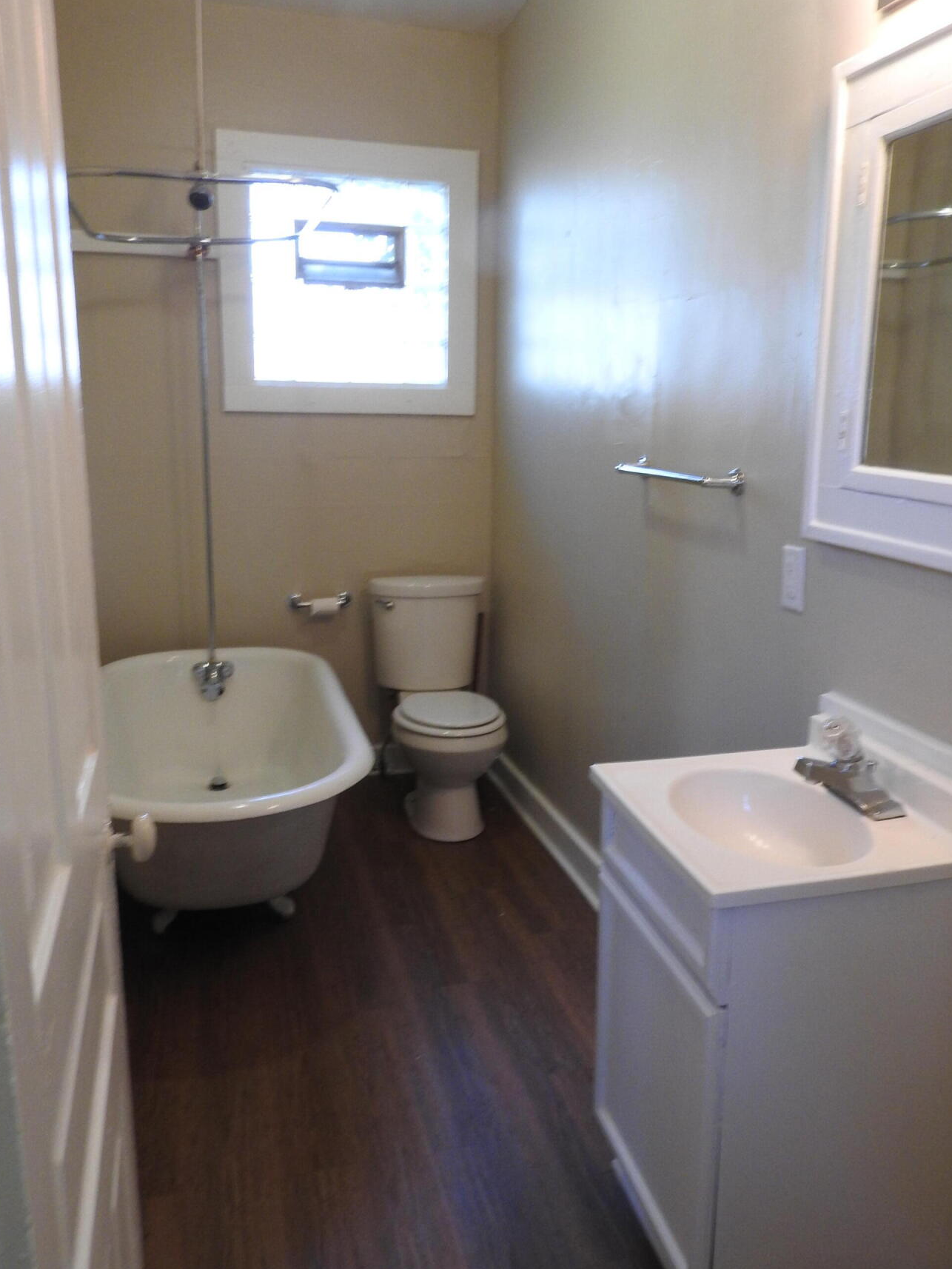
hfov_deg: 49.7
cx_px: 497
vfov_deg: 63.4
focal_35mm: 28
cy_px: 632
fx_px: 1026
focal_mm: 4.3
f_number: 3.3
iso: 220
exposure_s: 1/30
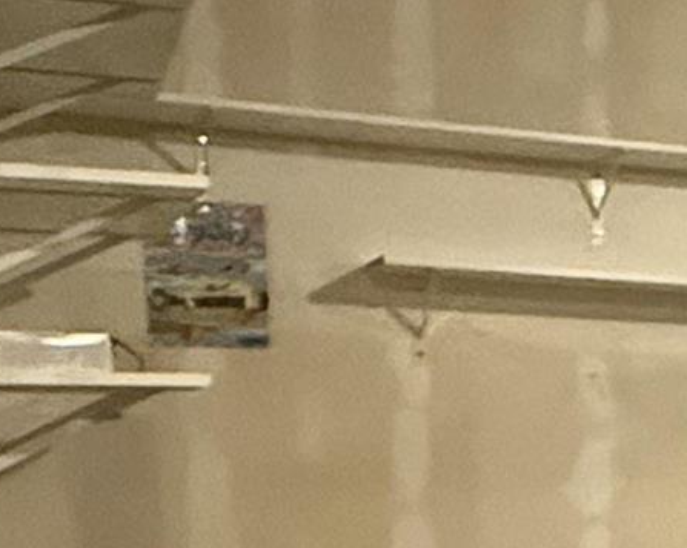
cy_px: 551
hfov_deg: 15.1
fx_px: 1910
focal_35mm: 94
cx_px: 1502
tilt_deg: -3.7
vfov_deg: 16.0
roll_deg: -1.2
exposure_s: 1/60
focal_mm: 2.22
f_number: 2.2
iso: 1250
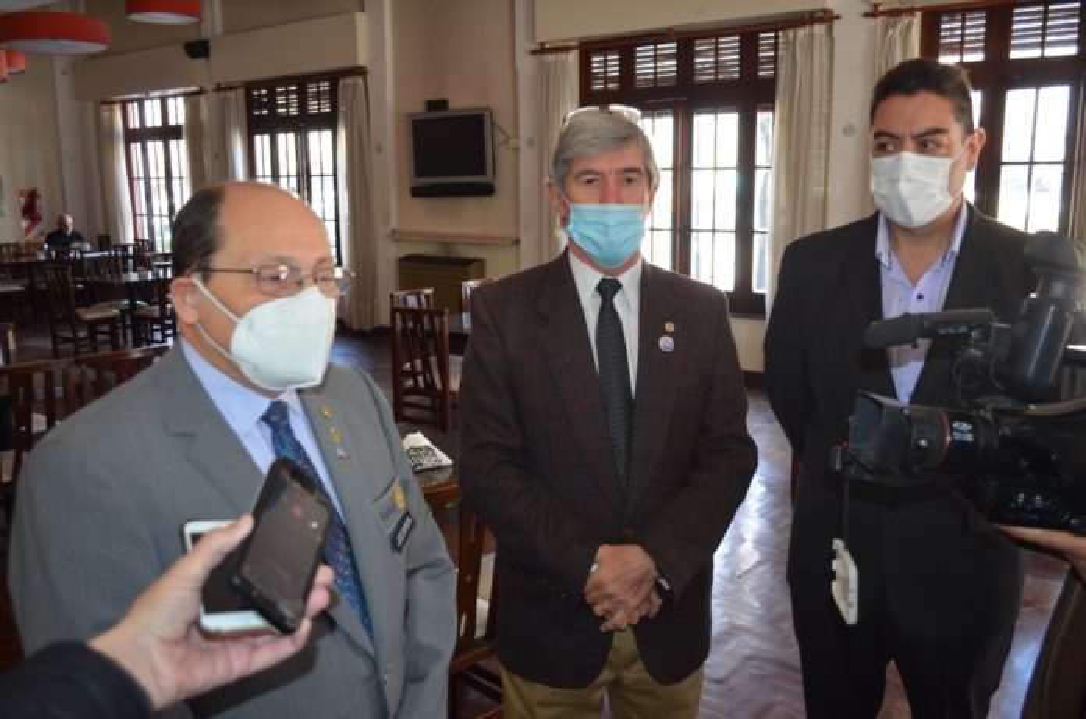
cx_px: 543
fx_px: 993
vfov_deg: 39.8
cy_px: 360
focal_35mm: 33
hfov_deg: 57.3
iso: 720
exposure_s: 1/60
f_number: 3.8
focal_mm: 22
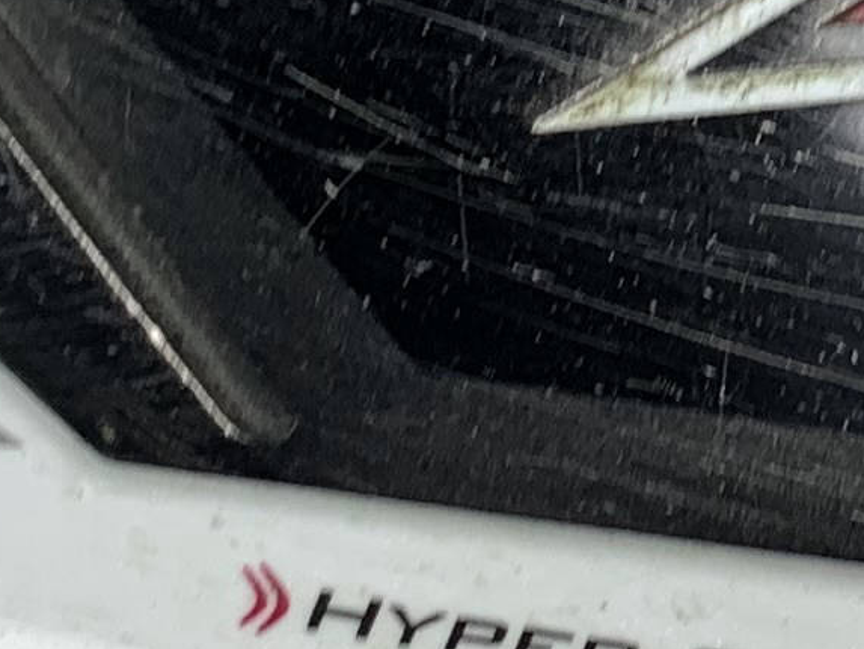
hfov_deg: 10.5
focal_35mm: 183
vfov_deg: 8.1
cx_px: 1256
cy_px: -33
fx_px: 4569
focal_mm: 4.25
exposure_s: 1/125
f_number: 1.8
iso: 25
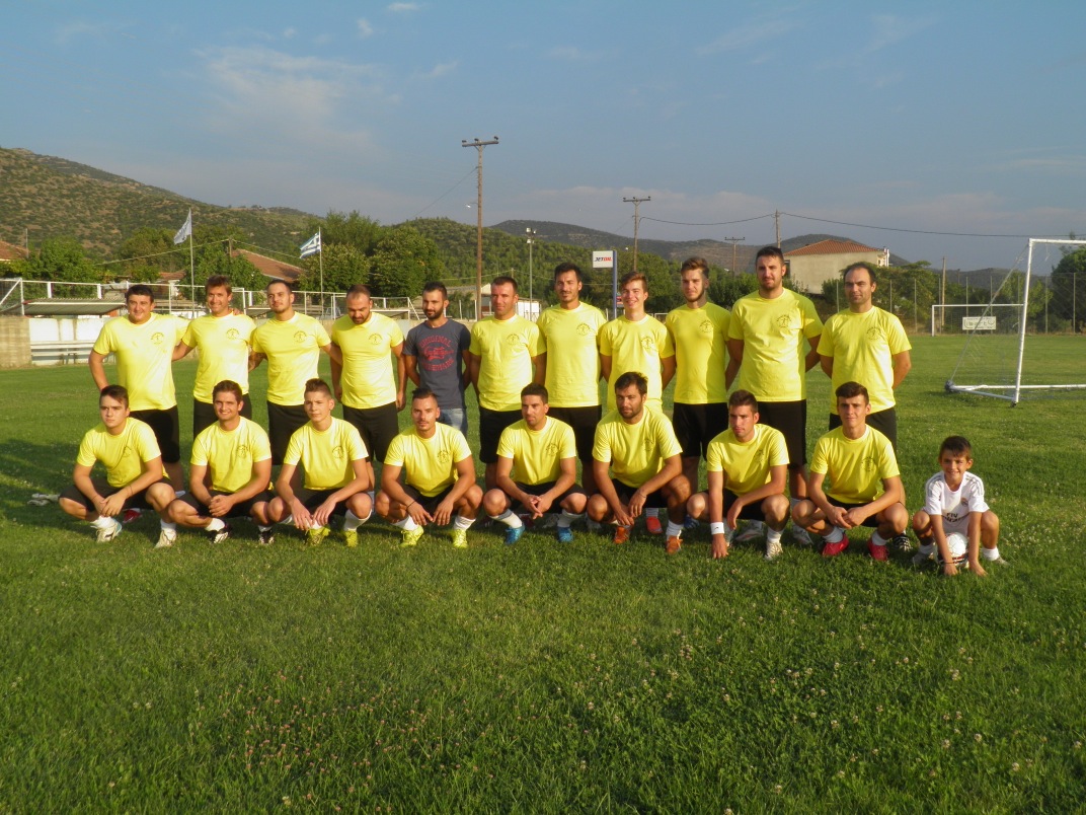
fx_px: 941
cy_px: 408
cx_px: 543
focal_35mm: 30
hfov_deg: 60.0
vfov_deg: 46.8
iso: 50
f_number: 5.9
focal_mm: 5.5
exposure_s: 1/125
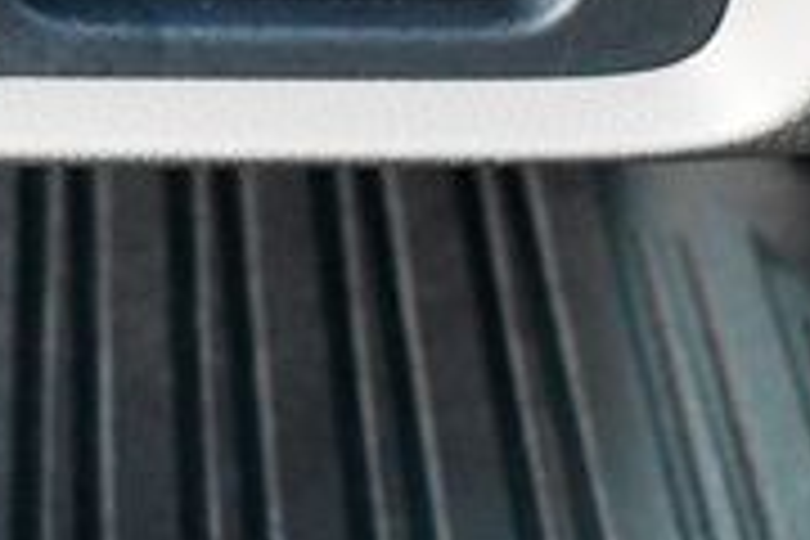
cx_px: 76
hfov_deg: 20.8
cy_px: 137
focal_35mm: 96
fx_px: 2160
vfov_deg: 14.2
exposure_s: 1/125
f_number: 3.5
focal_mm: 18
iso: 4500
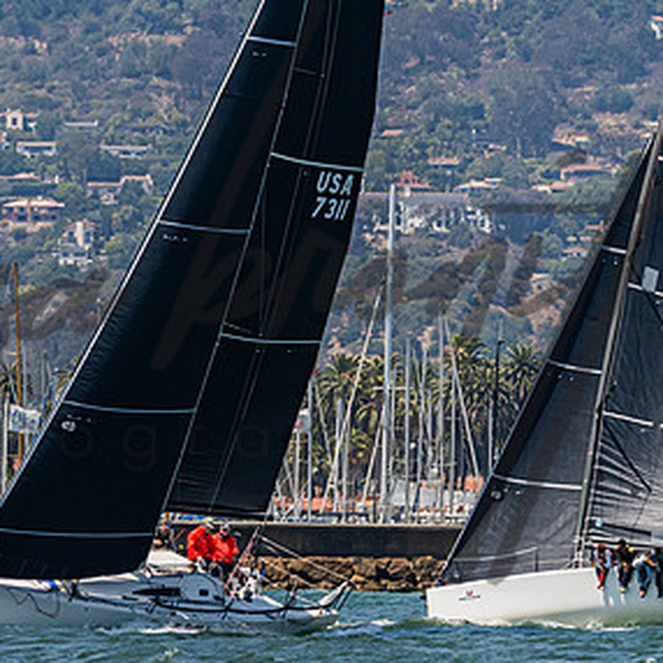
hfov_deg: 3.1
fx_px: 12351
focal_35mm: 570
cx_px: 565
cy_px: 255
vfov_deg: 3.1
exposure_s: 1/1600
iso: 400
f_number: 8
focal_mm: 240
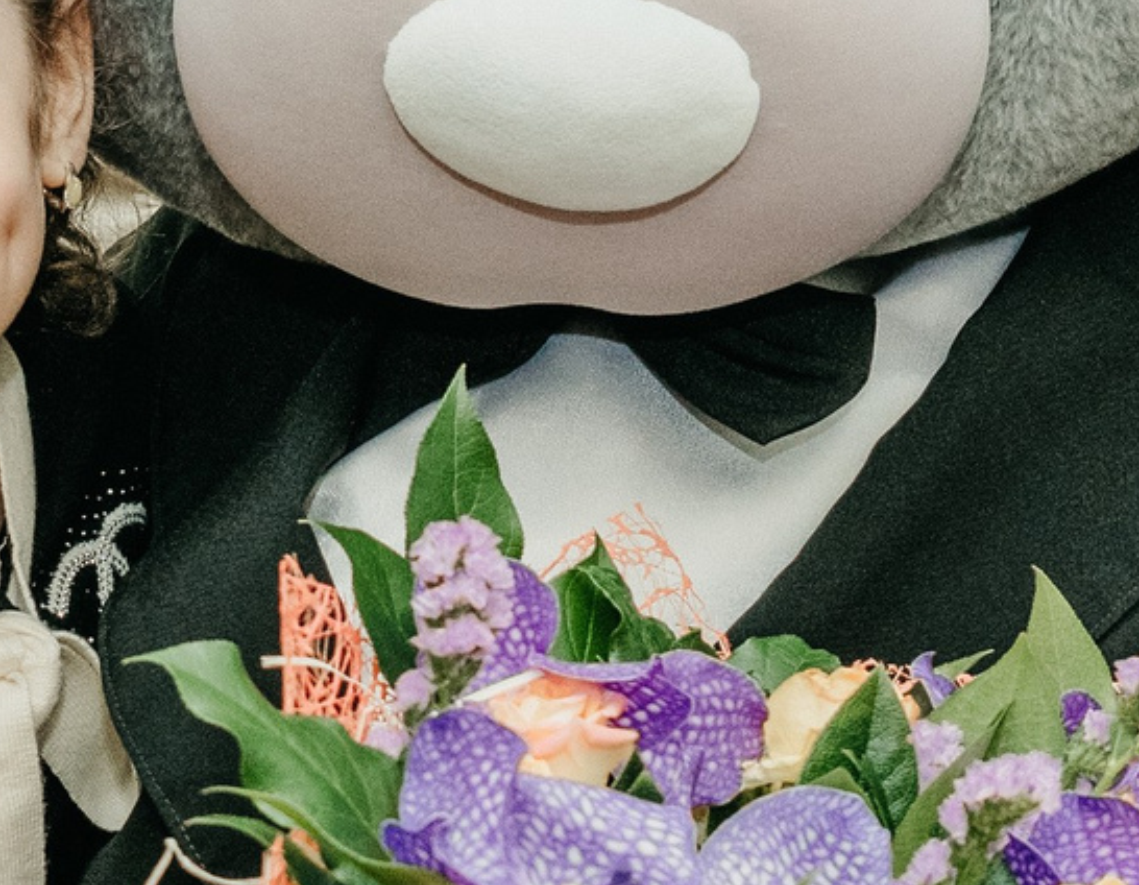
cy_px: 310
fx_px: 5366
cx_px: 764
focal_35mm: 161
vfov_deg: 9.4
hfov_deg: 12.1
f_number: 4.5
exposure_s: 1/160
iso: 640
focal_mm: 28
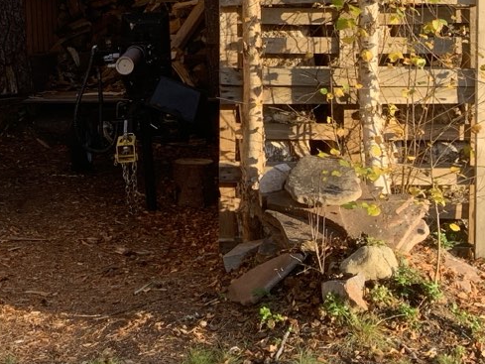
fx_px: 1191
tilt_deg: -4.9
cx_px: 65
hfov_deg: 22.5
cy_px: 42
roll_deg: +2.1
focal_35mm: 85
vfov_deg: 17.1
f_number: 1.8
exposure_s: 1/229
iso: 25
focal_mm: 4.25
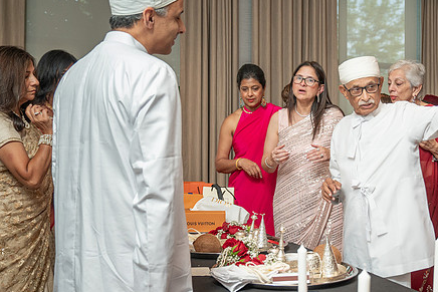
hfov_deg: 41.3
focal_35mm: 47
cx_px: 299
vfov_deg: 28.7
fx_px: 572
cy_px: 154
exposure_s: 1/250
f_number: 4
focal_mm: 32
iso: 1000
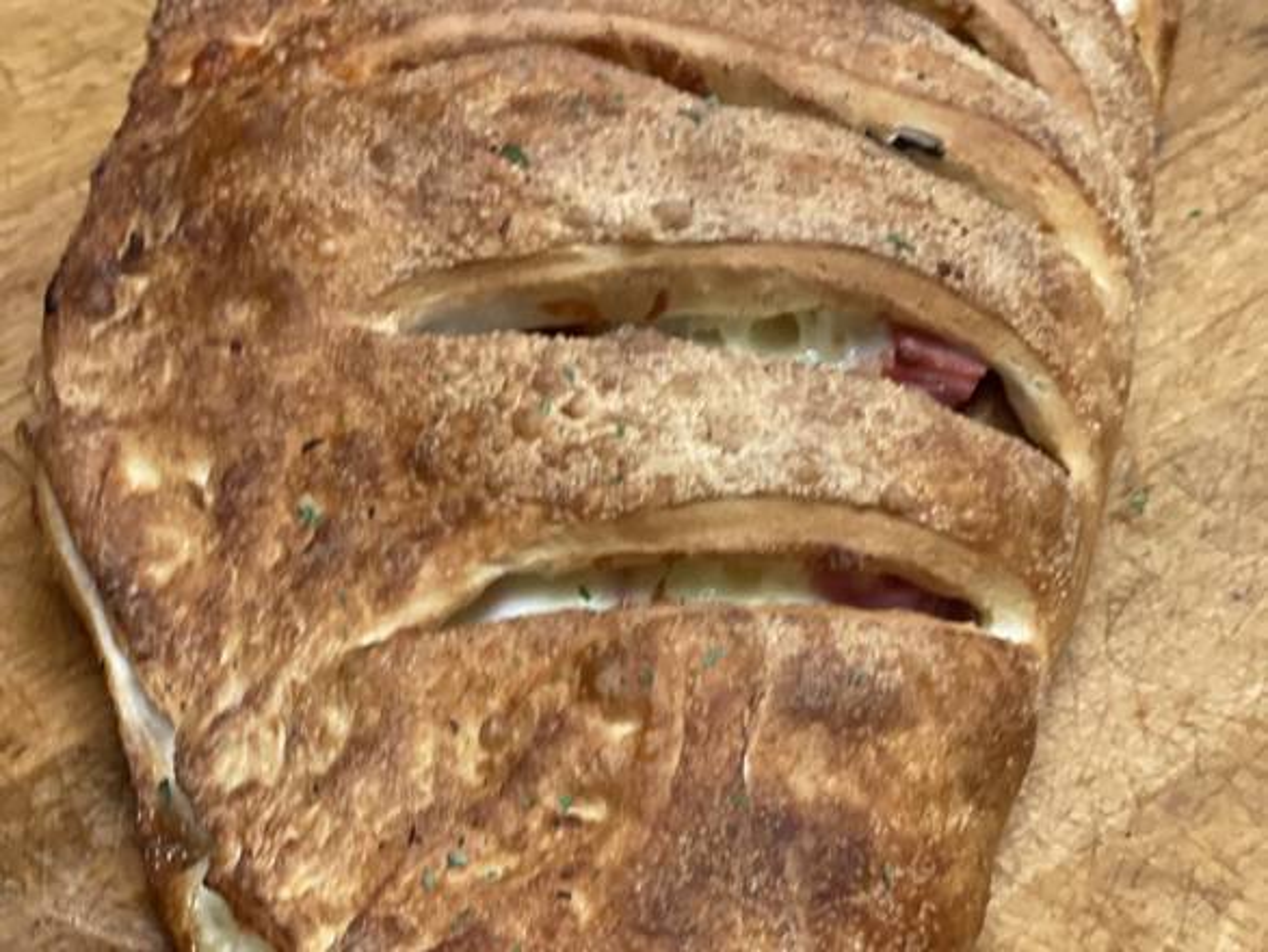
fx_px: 2345
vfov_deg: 22.9
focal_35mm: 64
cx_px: 634
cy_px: 476
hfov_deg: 30.3
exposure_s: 1/40
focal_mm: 7.5
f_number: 2.2
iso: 250
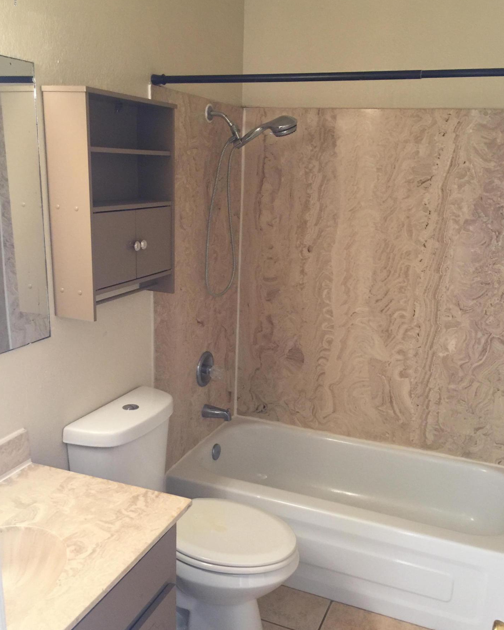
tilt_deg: -14.7
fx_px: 597
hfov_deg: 45.8
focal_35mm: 32
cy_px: 340
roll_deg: -2.4
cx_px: 266
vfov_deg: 55.6
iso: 64
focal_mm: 4.15
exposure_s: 1/15
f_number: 2.2
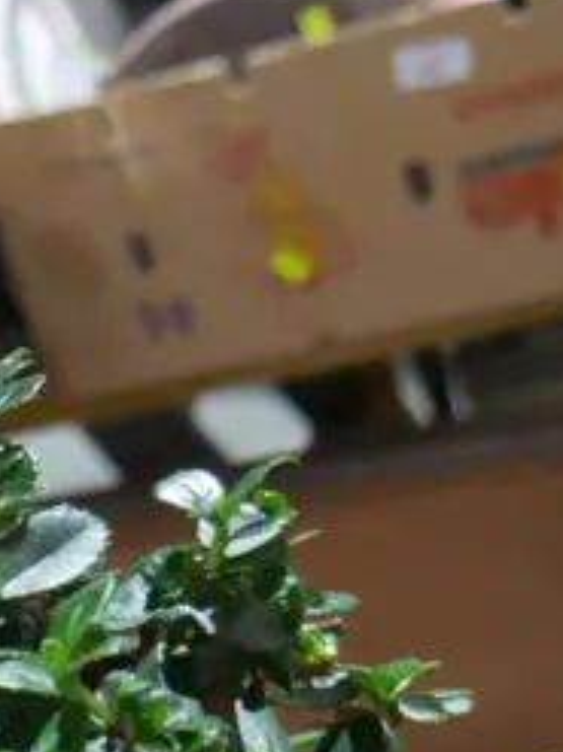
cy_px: 933
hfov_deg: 8.2
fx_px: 3603
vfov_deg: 11.6
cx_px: -831
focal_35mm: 166
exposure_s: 1/60
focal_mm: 20
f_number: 4.5
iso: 1000
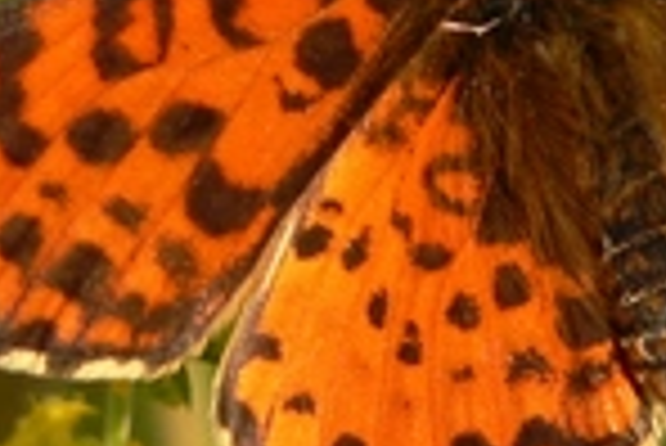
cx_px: 320
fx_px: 6000
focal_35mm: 324
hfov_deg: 6.4
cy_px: 126
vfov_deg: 4.3
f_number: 4
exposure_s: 1/500
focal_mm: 12
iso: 100
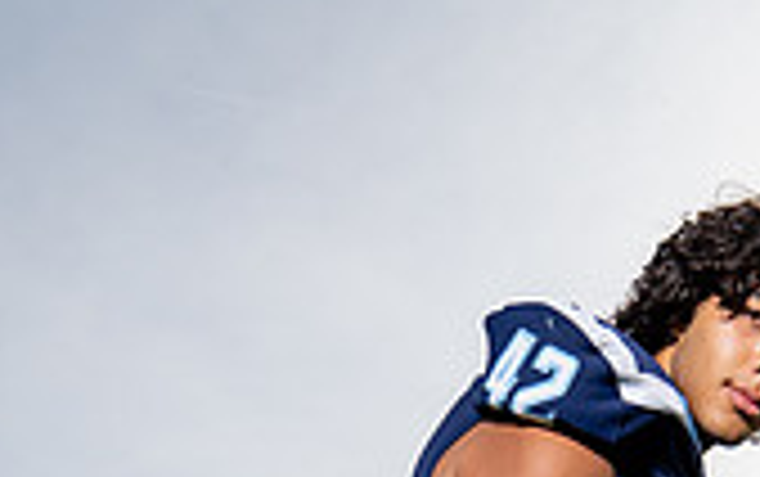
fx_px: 1348
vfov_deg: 15.4
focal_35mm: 65
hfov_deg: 31.4
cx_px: 436
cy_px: 994
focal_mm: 24
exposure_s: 1/250
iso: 100
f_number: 6.3
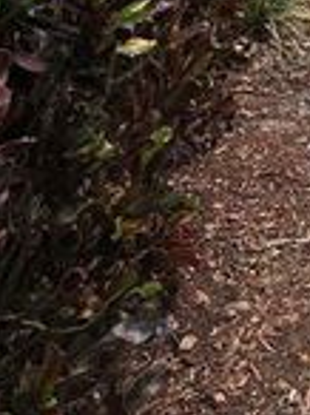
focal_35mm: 110
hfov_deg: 12.7
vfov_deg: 14.4
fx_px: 1317
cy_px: -451
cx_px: 469
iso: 125
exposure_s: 1/4673
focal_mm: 6.76
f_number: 1.78
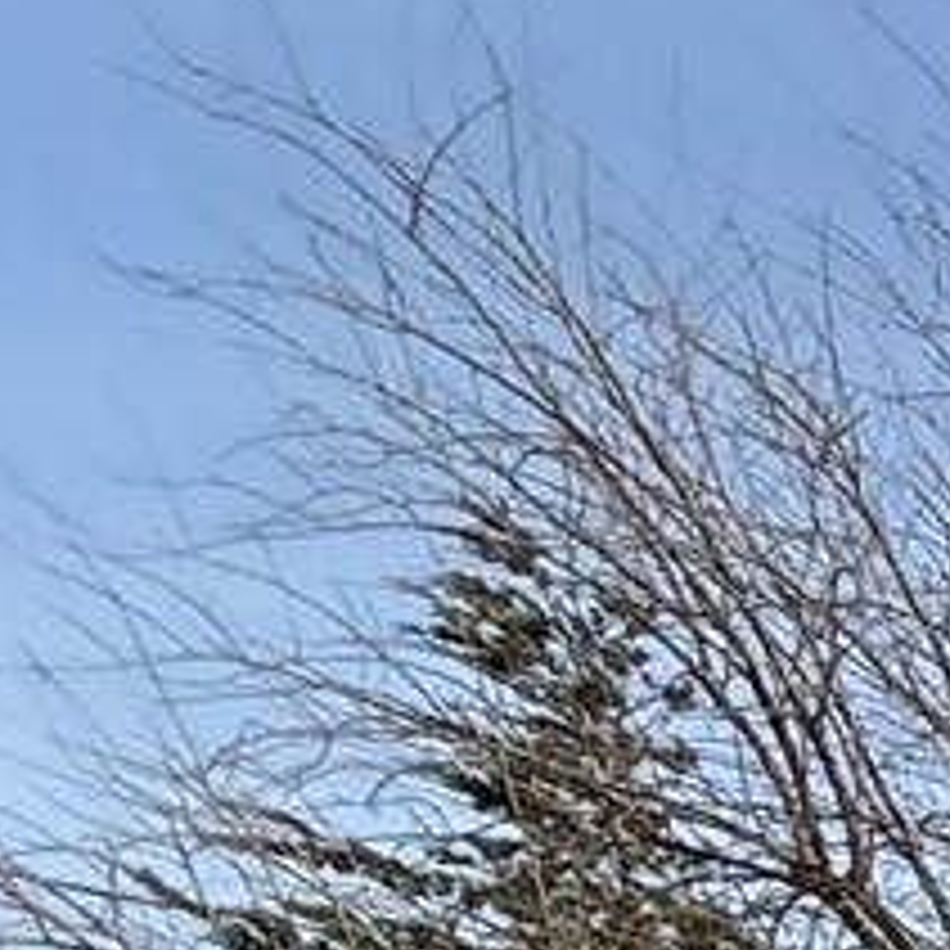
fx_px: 3726
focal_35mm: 120
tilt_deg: +0.1
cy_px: 1918
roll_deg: +0.2
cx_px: 3944
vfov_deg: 12.7
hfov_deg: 7.8
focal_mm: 2.22
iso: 50
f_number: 2.2
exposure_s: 1/2024
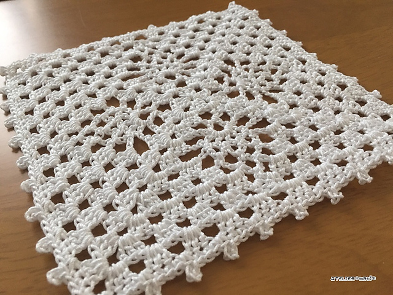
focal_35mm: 29
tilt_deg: -45.8
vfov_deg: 48.2
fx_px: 329
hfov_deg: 61.7
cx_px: 196
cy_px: 148
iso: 125
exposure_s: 1/30
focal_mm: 4.15
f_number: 2.2
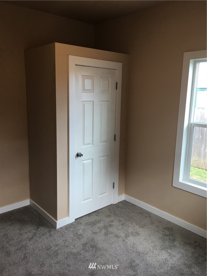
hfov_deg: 48.2
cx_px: 104
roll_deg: -0.9
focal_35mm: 29
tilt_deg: -8.7
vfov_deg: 61.7
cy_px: 138
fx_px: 231
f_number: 2.2
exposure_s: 1/40
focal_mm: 4.15
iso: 25
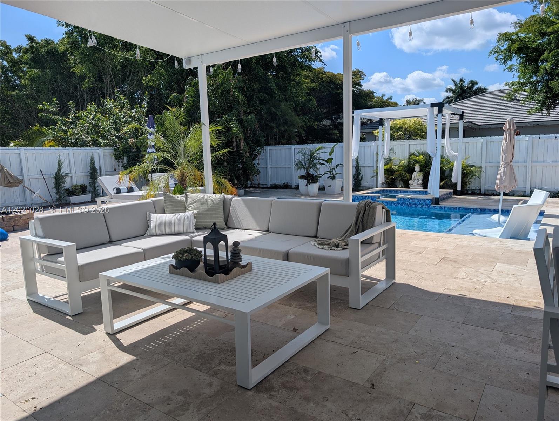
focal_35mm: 24
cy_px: 210
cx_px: 280
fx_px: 388
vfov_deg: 56.9
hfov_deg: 71.5
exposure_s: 1/1335
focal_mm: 6.9
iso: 16
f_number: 1.68
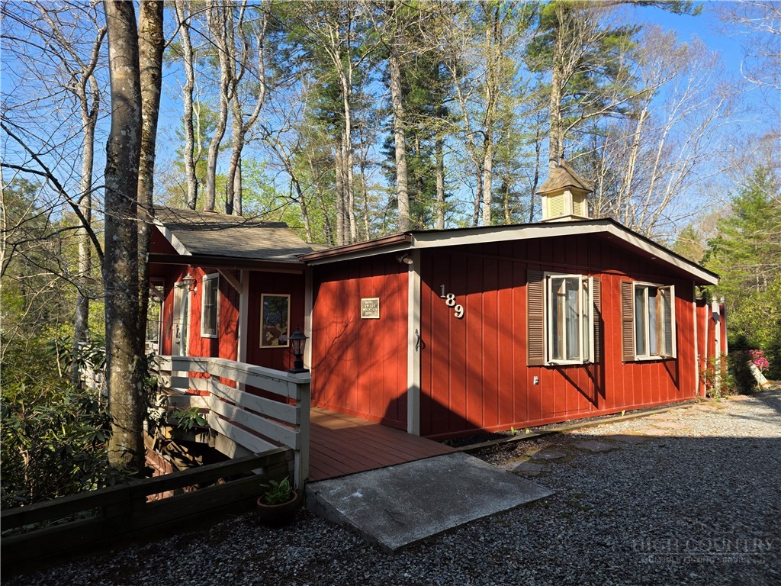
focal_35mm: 23
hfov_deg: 73.9
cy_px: 293
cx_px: 390
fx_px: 519
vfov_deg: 58.9
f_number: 1.7
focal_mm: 6.3
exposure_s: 1/1849
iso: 80
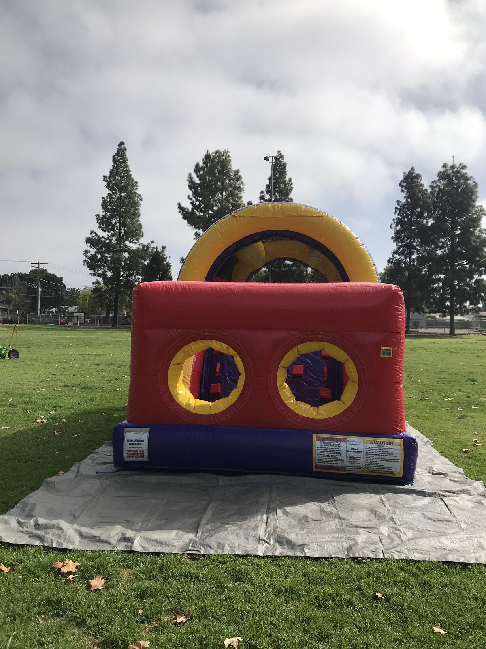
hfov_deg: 49.7
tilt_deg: +2.1
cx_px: 243
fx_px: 524
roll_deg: -1.5
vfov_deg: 63.4
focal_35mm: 28
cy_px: 324
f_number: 1.8
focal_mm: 3.99
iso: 20
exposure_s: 1/4566
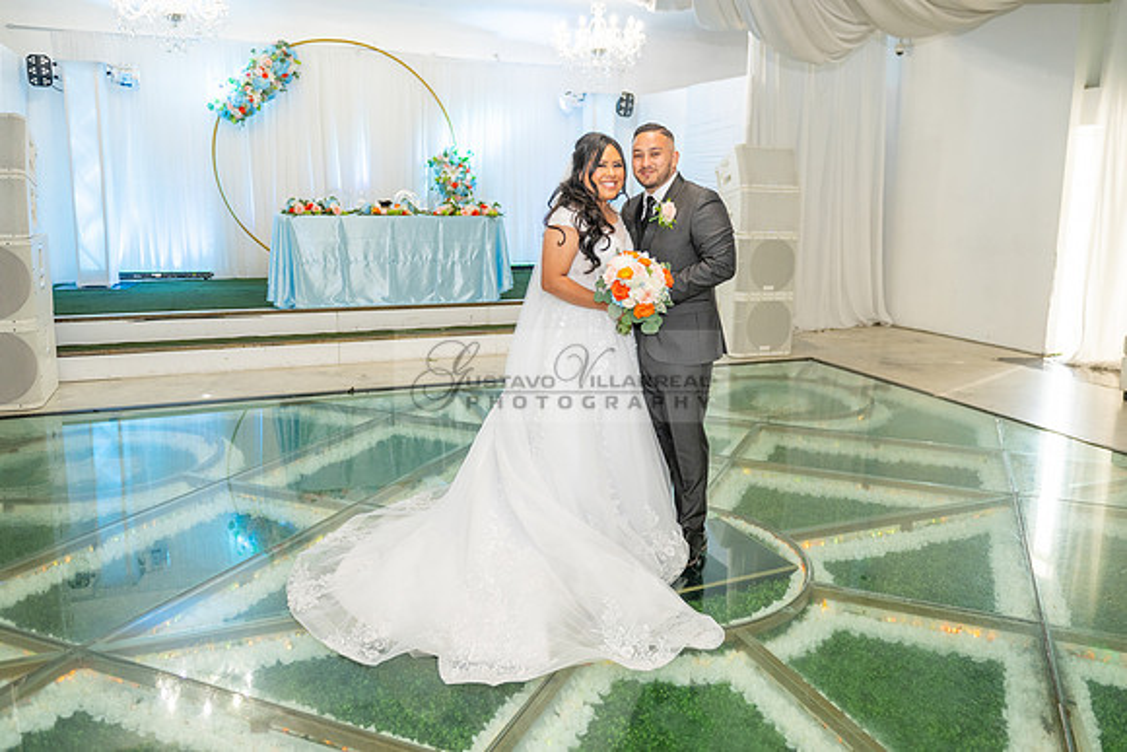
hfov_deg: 65.8
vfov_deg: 46.6
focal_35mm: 28
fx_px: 871
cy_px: 327
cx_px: 582
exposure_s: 1/160
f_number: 3.2
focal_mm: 24
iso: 800
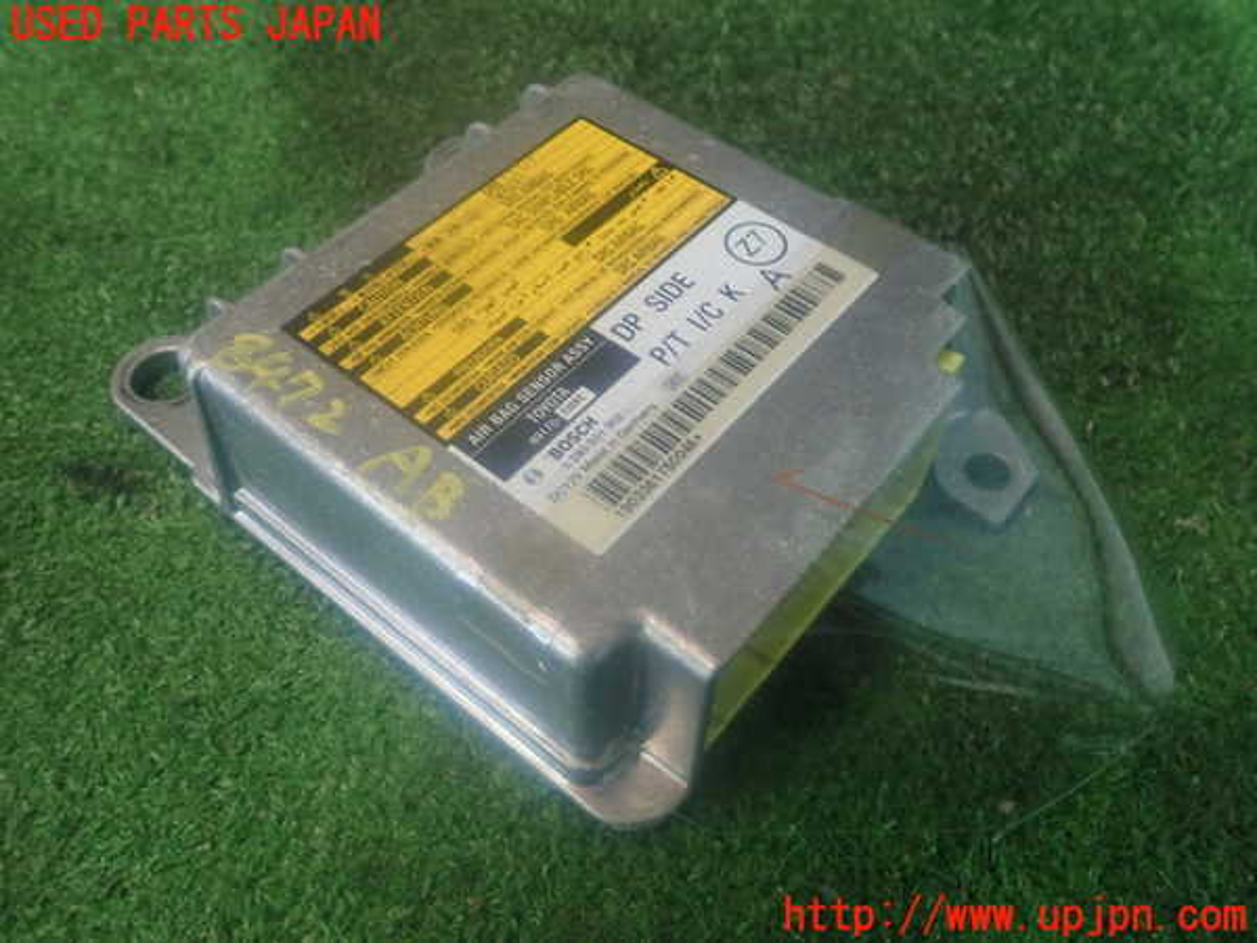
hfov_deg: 60.0
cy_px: 472
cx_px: 628
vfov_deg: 46.8
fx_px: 1089
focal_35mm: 30
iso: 800
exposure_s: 1/30
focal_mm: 5.5
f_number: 2.3
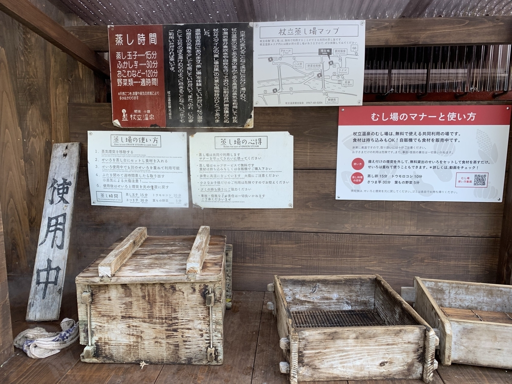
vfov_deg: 53.1
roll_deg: +0.5
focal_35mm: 26
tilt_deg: -7.4
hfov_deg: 67.3
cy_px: 192
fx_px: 385
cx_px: 256
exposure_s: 1/121
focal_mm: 4.25
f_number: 1.8
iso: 50
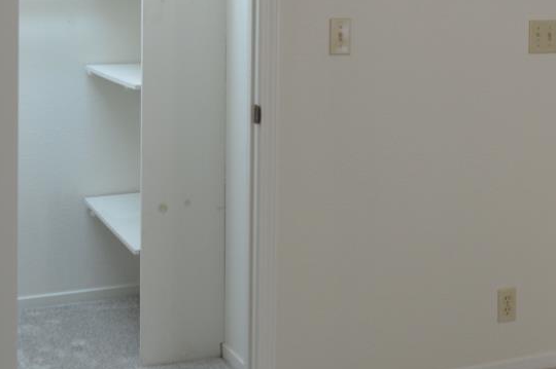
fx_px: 1157
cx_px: 521
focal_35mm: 75
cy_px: -2
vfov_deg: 17.7
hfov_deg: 26.0
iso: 400
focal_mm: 18
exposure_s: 1/60
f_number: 4
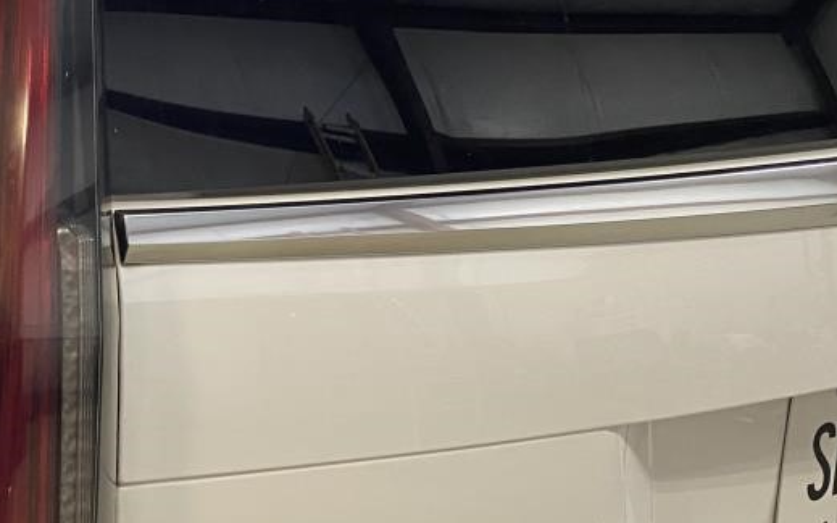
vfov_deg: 19.1
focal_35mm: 68
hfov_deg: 29.1
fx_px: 1551
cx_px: 102
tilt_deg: -16.5
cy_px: 205
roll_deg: -3.1
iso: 160
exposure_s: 1/60
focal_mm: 4.25
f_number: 1.8
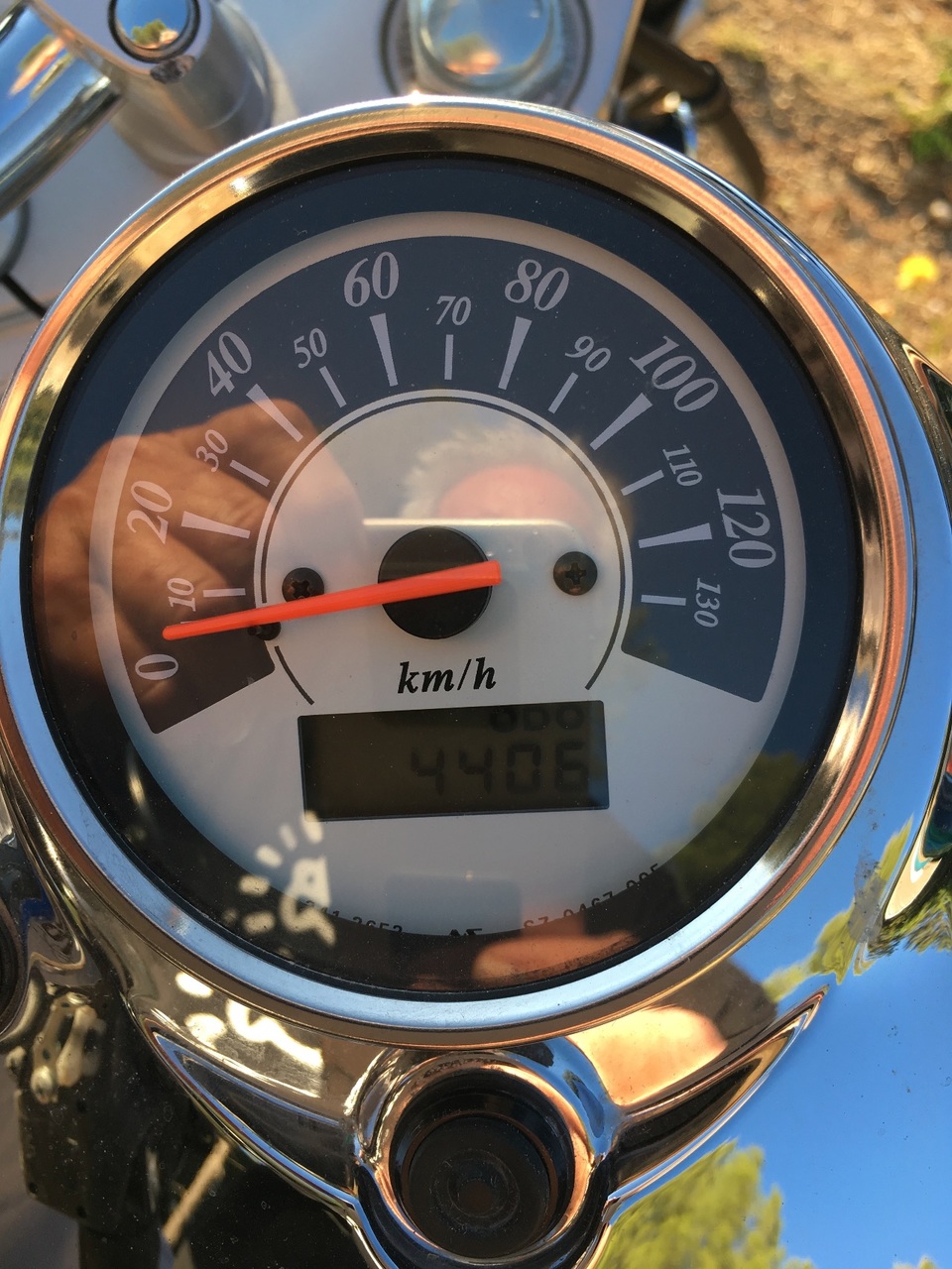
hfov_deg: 48.2
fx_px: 1063
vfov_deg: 61.7
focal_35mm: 29
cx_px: 476
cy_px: 634
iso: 25
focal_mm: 4.15
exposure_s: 1/207
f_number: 2.2
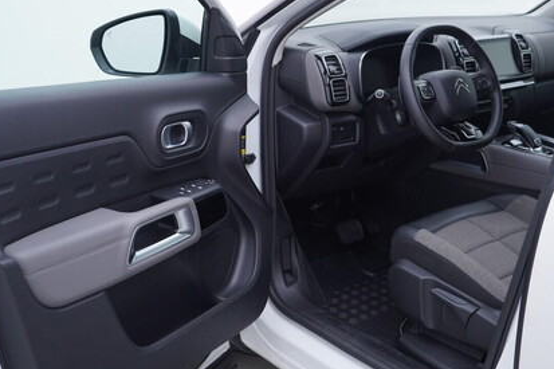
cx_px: 291
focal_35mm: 48
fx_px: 738
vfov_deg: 28.0
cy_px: 146
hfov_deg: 41.1
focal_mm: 24
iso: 125
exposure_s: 1/50
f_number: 3.2
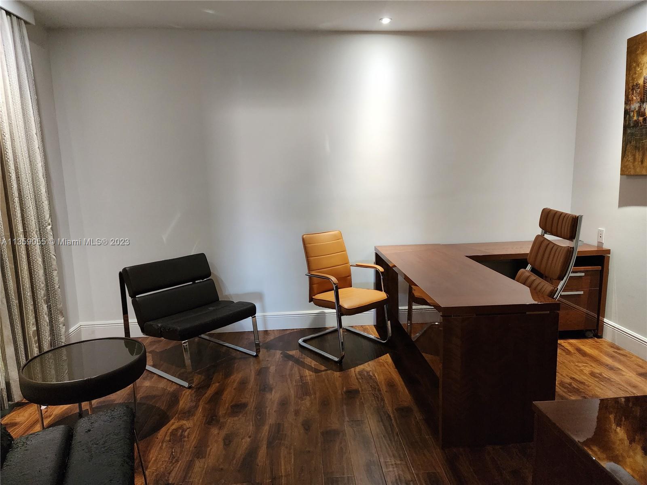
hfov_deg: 73.9
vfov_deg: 58.9
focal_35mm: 23
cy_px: 242
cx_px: 324
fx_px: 430
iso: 800
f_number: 1.8
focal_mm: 6.4
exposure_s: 1/120
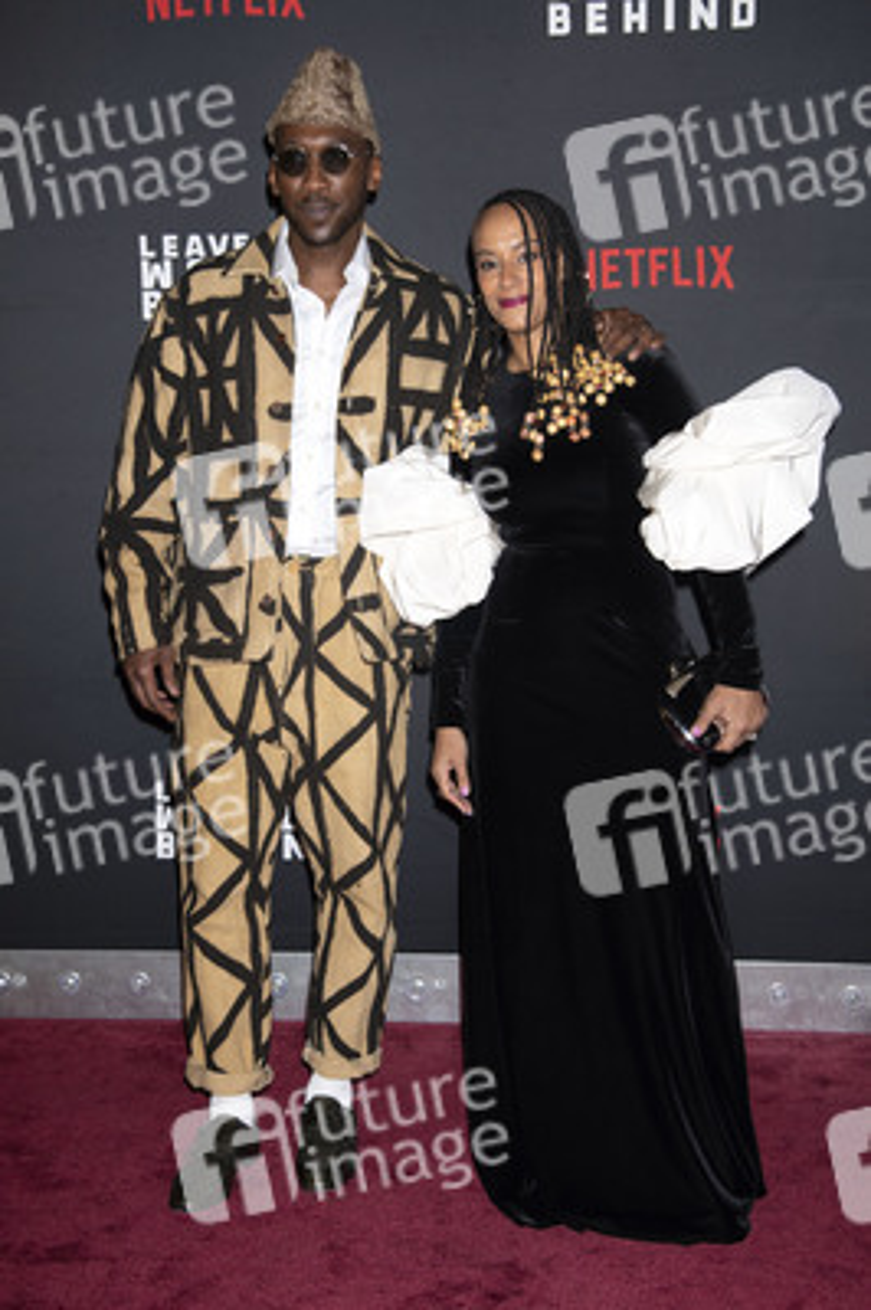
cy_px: 655
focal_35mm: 50
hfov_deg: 26.9
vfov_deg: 39.6
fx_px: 1818
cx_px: 436
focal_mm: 50
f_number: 5.6
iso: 400
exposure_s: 1/200
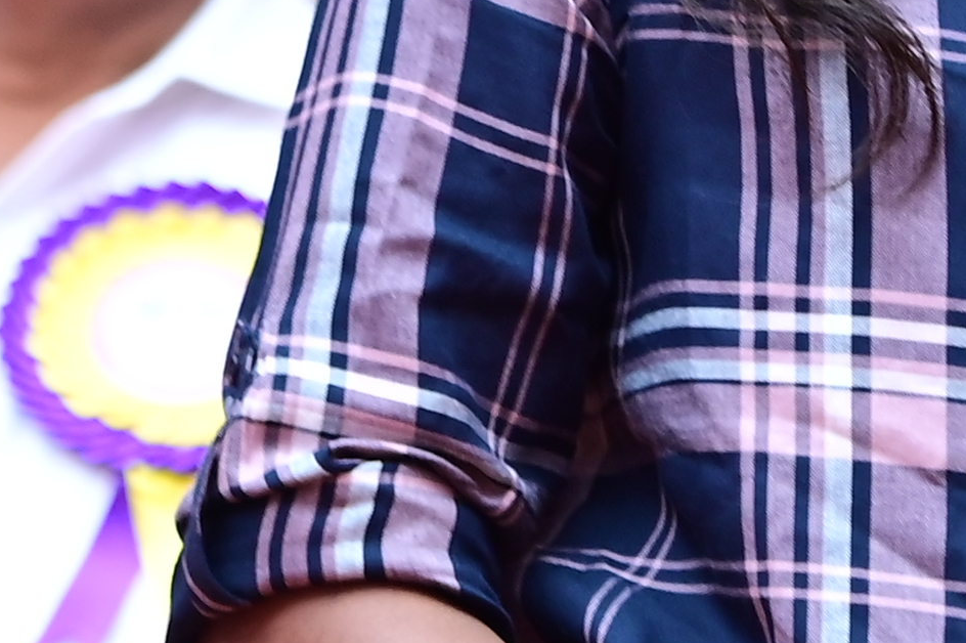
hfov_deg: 2.9
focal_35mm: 705
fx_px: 18904
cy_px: 178
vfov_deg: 1.9
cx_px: 773
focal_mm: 110
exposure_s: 1/200
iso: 500
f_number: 3.2
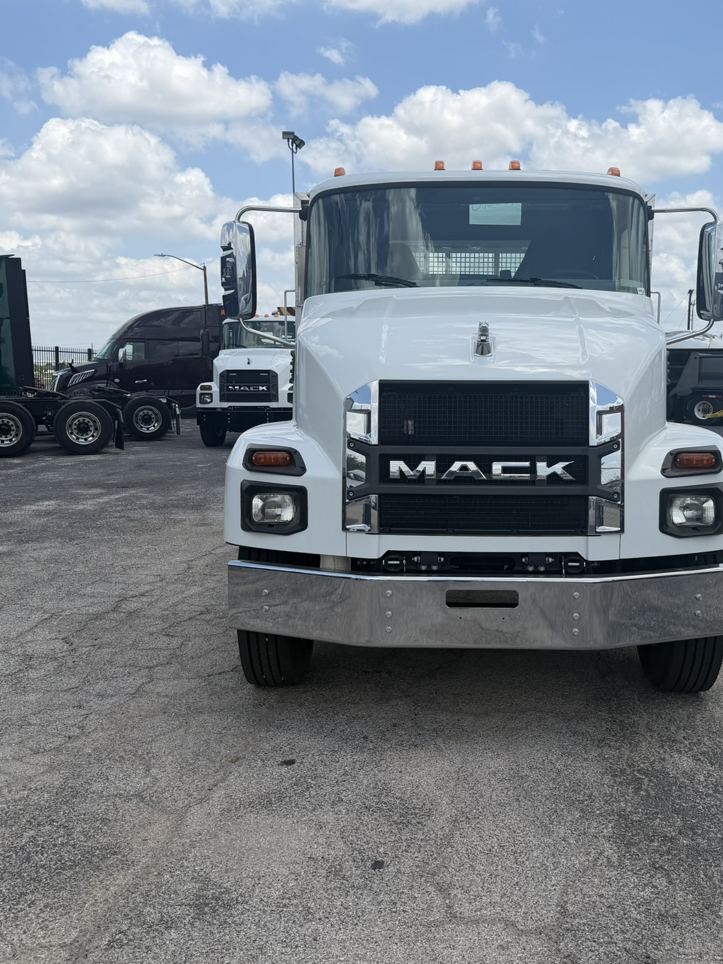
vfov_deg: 55.3
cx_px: 448
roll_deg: -0.1
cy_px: 475
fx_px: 919
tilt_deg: -6.5
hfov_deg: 42.7
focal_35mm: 33
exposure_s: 1/5714
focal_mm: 6.76
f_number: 1.78
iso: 80
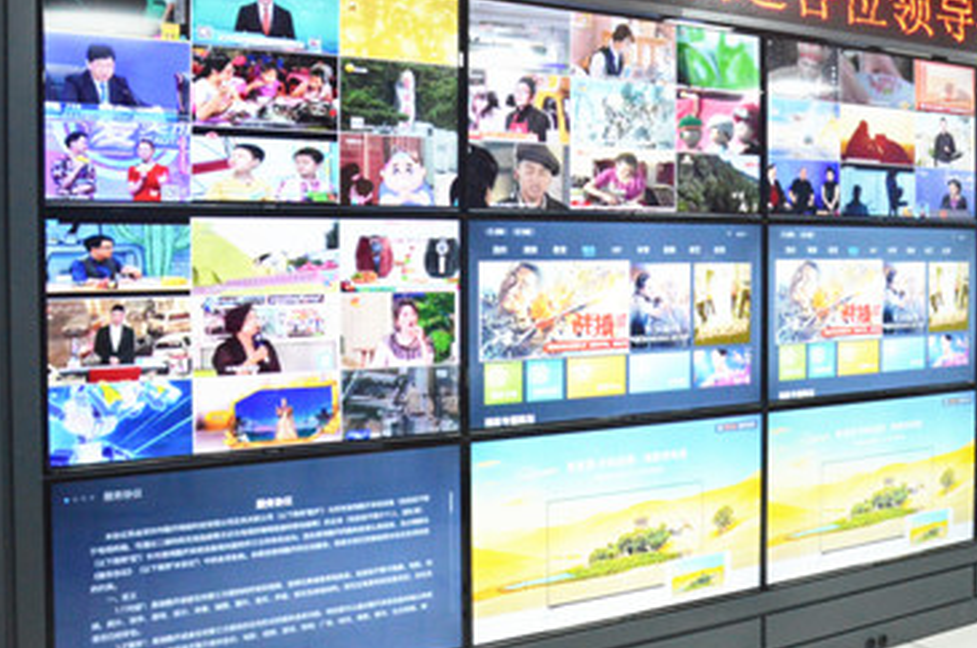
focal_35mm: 37
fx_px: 1002
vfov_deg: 35.6
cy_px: 244
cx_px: 634
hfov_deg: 51.2
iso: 2200
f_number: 3.5
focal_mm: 18
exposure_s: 1/125
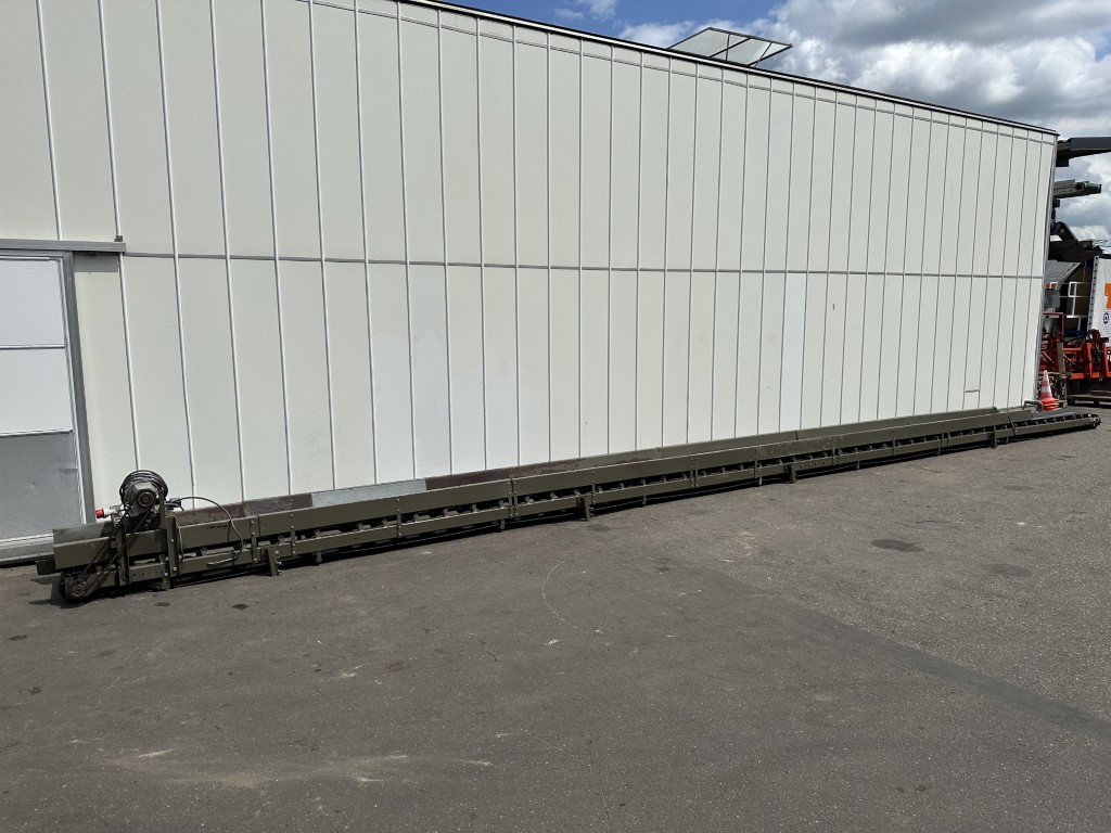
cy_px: 416
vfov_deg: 56.8
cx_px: 556
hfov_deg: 71.6
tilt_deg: -8.1
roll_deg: +0.0
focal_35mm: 24
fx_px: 770
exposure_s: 1/10753
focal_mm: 6.86
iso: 80
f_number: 1.78
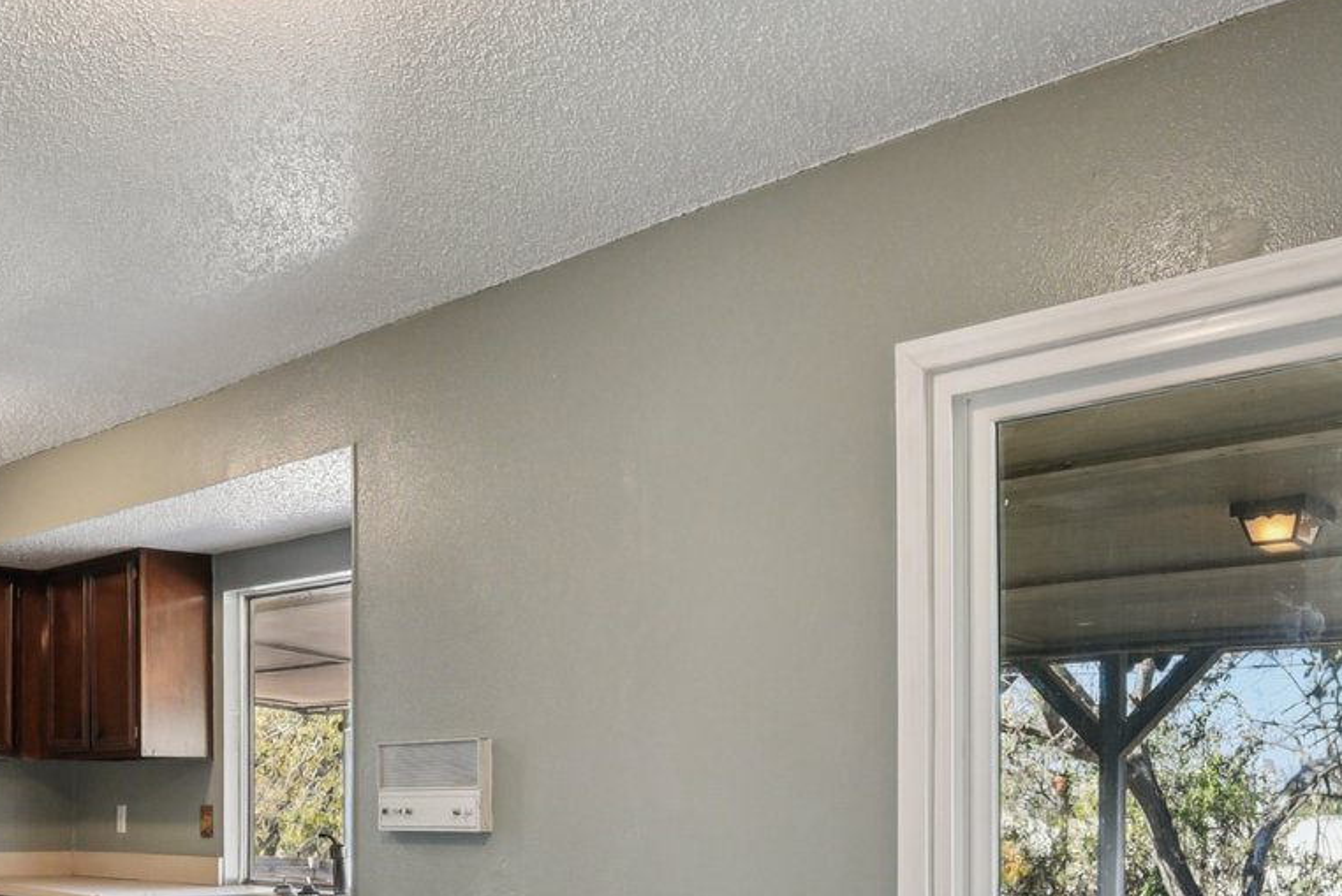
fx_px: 1604
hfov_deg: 45.2
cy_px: 818
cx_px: 539
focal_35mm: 43
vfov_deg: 29.8
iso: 400
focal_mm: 16
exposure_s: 1/15
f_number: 8
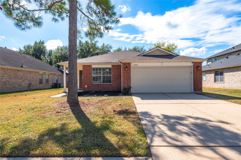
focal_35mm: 20
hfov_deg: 84.0
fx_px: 134
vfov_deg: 61.9
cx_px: 120
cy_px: 80
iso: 125
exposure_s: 1/60
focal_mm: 20
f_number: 14
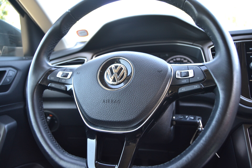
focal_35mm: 27
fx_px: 189
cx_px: 126
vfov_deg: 47.9
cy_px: 84
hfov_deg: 67.4
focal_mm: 18
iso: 400
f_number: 4
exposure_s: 1/60
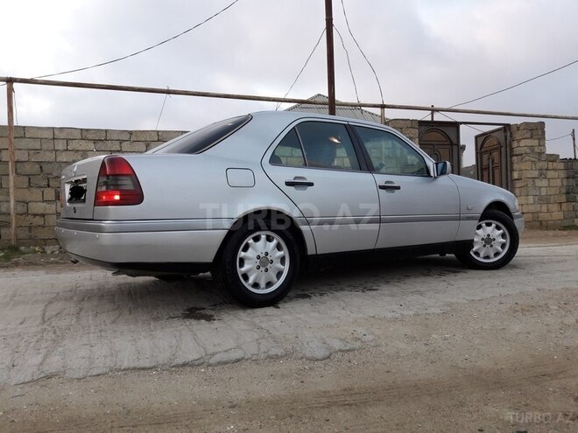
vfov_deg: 49.7
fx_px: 468
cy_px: 216
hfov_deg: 63.4
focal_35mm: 28
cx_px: 289
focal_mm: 3.7
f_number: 1.9
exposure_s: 1/100
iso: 64
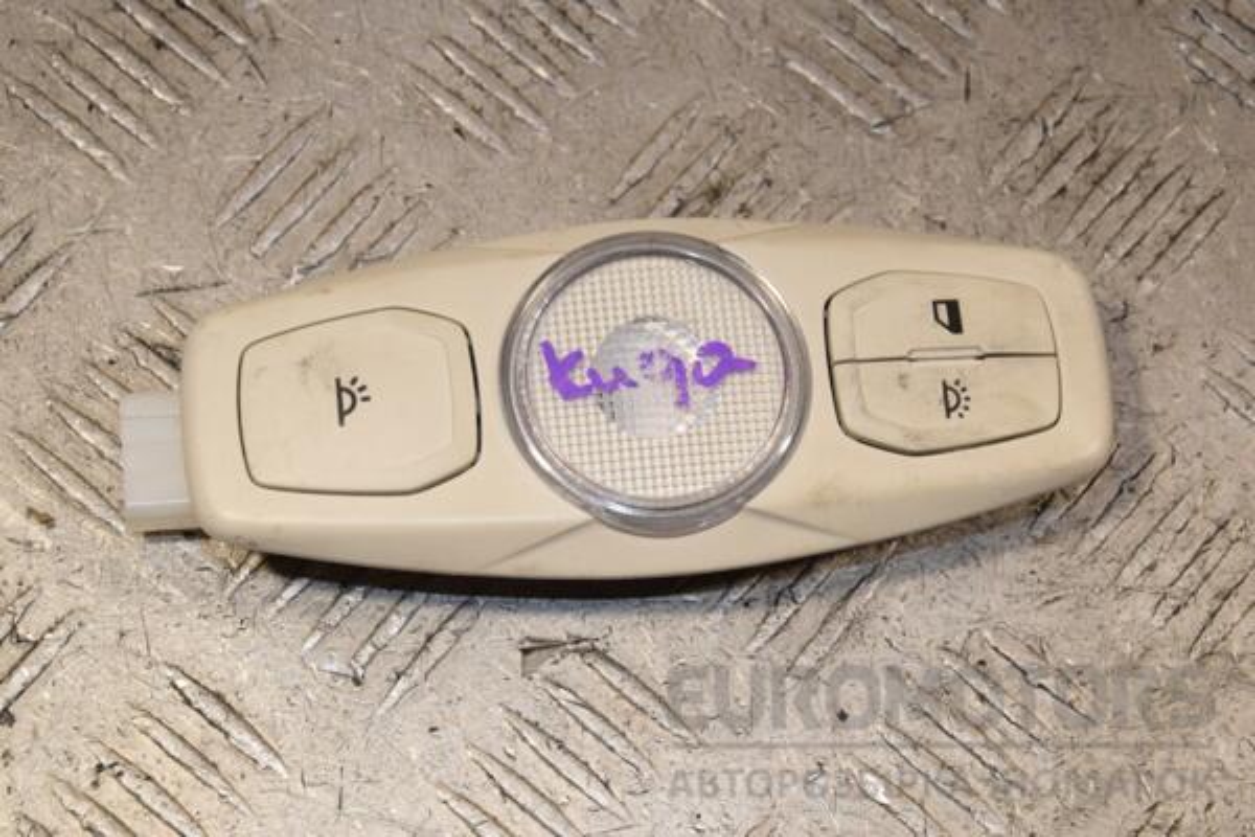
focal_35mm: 105
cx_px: 628
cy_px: 418
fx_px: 3660
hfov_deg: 19.5
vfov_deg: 13.0
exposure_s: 1/200
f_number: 9
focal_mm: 70
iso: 800
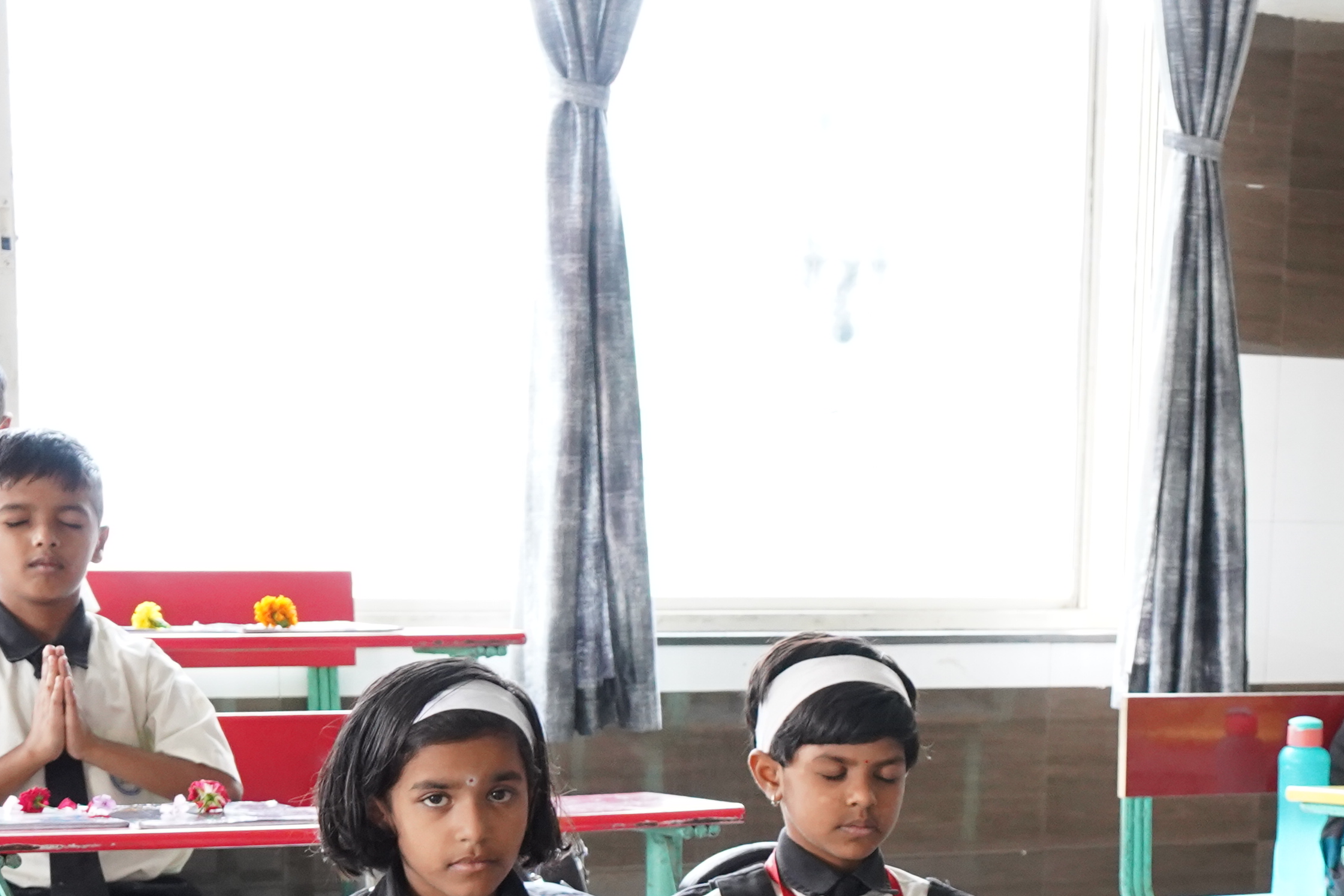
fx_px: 3098
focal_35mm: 83
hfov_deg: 23.2
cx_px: 1433
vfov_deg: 15.9
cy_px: 1037
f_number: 5.6
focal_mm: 31
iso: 3200
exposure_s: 1/60
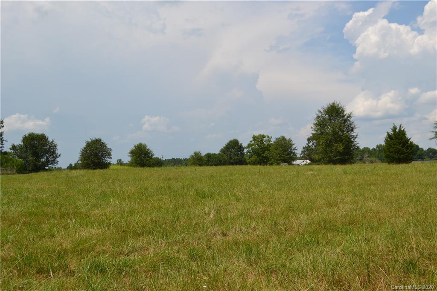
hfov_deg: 57.2
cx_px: 218
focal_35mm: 33
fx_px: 400
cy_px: 146
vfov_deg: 39.9
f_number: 9
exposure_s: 1/320
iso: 100
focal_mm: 22
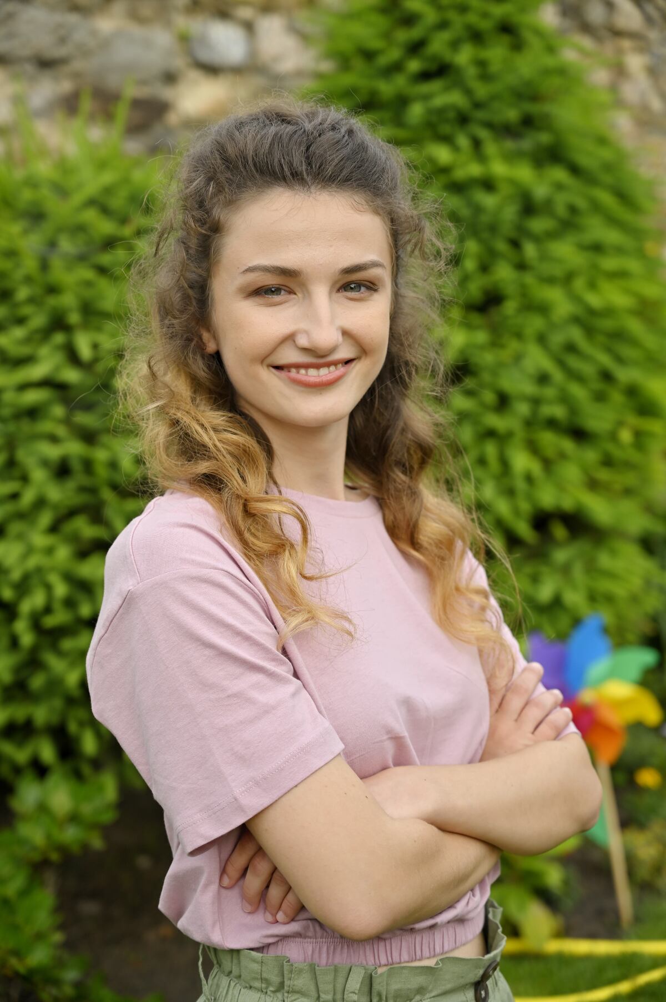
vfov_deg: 28.9
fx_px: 1945
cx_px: 333
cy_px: 501
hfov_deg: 19.4
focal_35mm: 70
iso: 320
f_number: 4
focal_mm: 70
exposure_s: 1/800
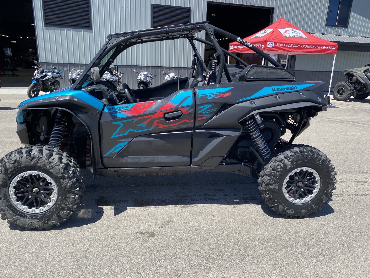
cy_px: 139
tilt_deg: -17.1
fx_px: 278
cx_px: 185
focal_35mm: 26
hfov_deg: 67.3
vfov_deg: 53.1
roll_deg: -1.9
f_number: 1.8
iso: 32
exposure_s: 1/1395
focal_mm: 4.25
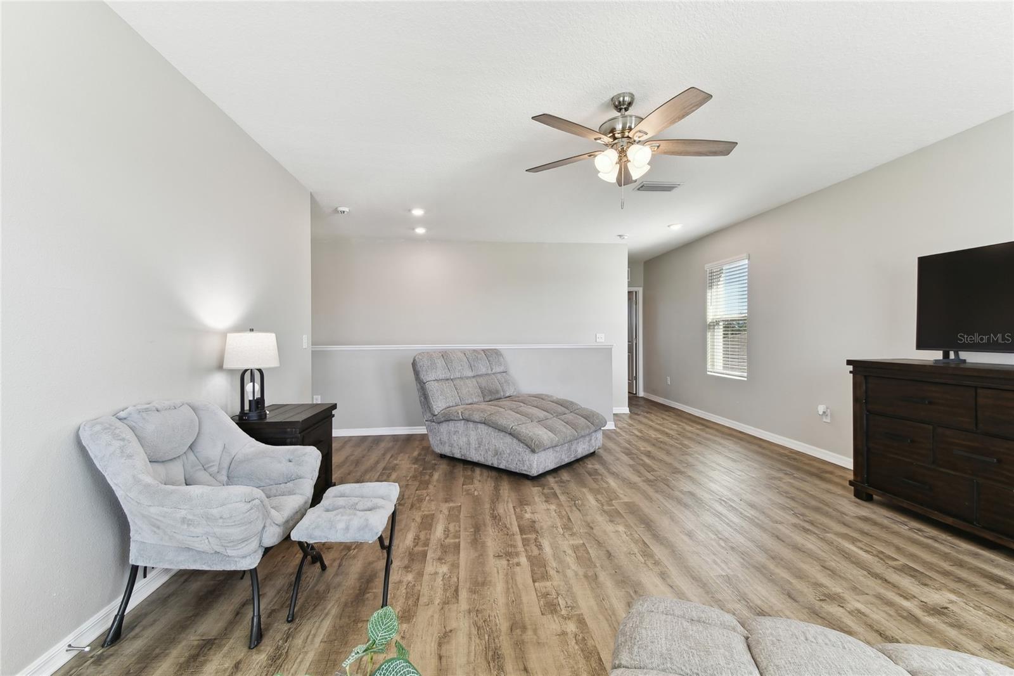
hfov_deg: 100.4
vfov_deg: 77.3
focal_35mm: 15
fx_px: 422
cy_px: 338
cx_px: 507
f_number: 7.1
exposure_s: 1/60
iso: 100
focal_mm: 10
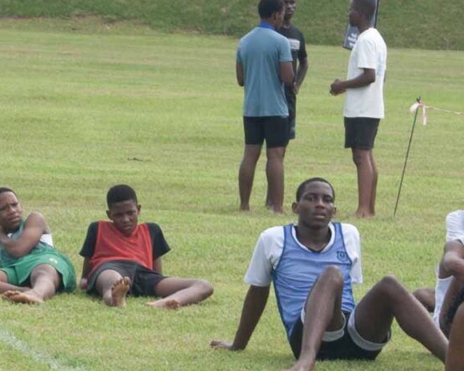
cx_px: 29
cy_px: 84
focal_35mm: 355
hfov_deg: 5.4
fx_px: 4876
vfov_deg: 4.4
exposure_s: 1/160
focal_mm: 55
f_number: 6.3
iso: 100
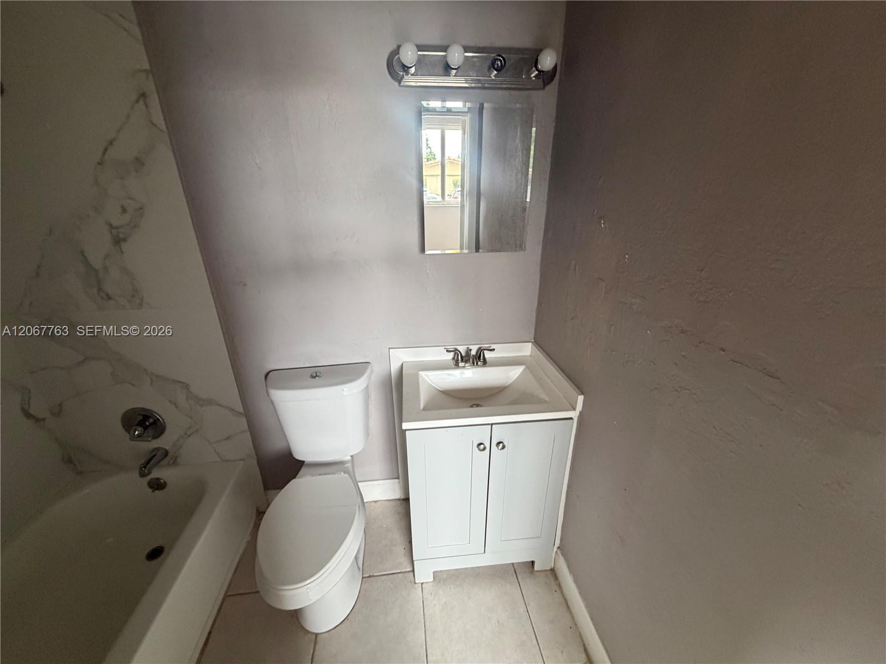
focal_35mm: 14
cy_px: 332
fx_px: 358
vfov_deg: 85.7
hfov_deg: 102.1
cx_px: 443
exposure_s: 1/66
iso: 320
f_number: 2.2
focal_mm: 2.22
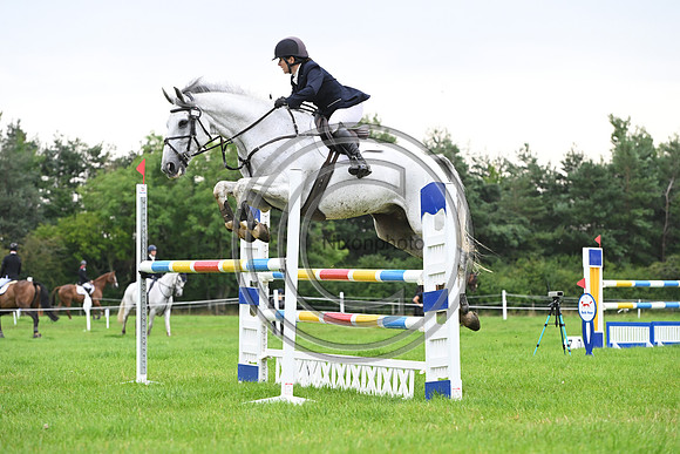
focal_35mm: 155
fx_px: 2928
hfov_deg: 13.2
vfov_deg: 8.9
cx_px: 340
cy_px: 227
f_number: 5.6
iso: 2000
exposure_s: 1/1250
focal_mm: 155
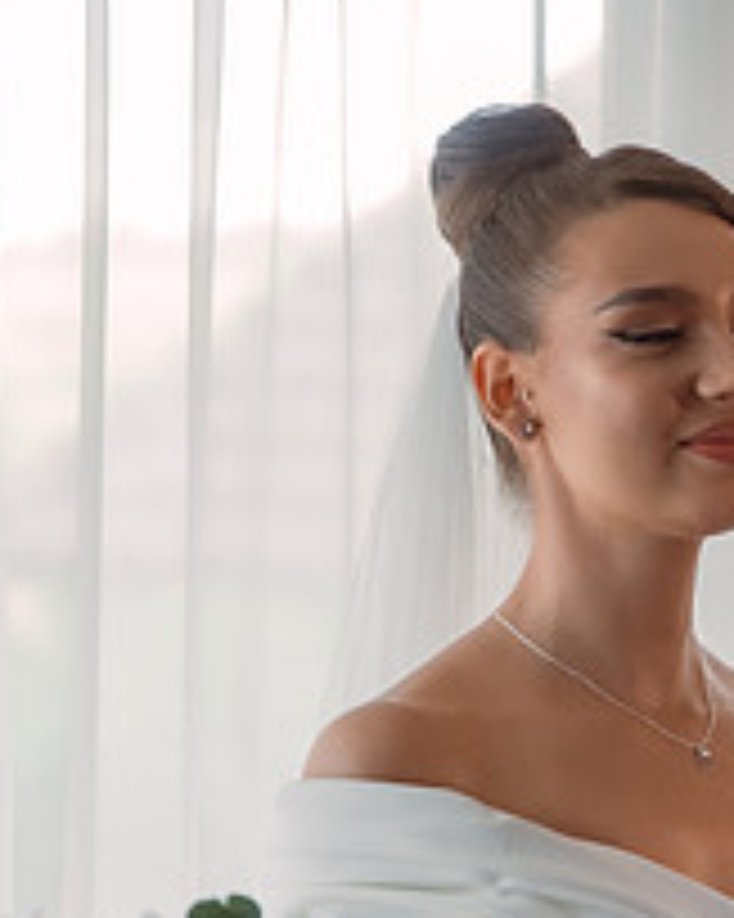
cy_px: 681
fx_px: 5571
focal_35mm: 205
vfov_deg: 9.4
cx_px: 608
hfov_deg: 7.5
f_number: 2.8
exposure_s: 1/320
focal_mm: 70
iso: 800
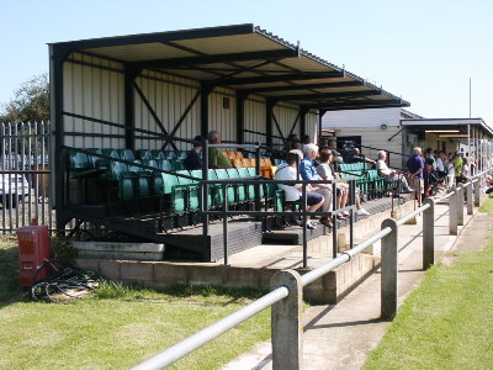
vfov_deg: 27.5
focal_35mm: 53
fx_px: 755
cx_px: 246
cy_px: 185
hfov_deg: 36.2
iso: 64
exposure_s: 1/125
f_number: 8
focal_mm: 10.98
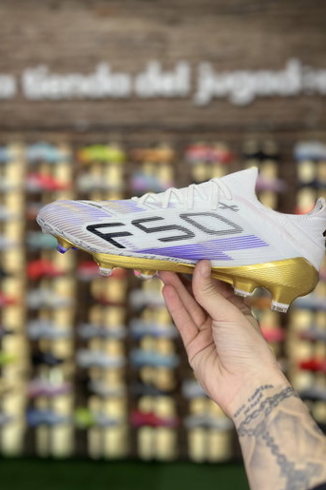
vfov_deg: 65.5
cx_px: 180
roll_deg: -0.9
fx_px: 381
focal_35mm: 28
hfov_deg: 46.3
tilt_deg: +0.7
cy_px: 250
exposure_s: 1/100
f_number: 1.5
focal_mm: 5.7
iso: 80
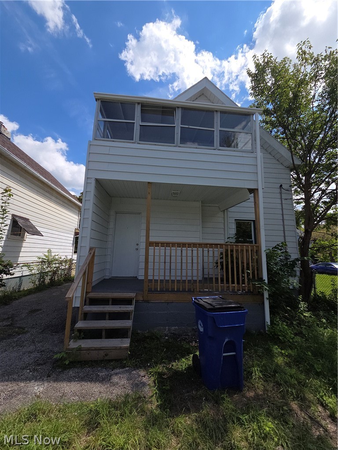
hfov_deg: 89.9
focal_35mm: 13
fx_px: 169
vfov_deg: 106.2
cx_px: 169
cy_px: 225
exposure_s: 1/2544
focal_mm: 2.2
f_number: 2.2
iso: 50
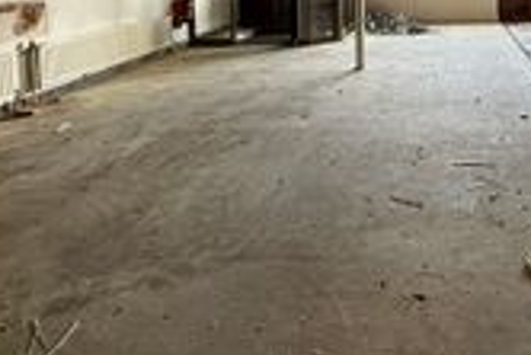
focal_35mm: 35
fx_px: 517
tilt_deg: -3.5
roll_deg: +0.6
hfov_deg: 50.2
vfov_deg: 33.8
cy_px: -19
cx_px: 445
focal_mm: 2.22
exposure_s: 1/86
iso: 320
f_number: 2.2
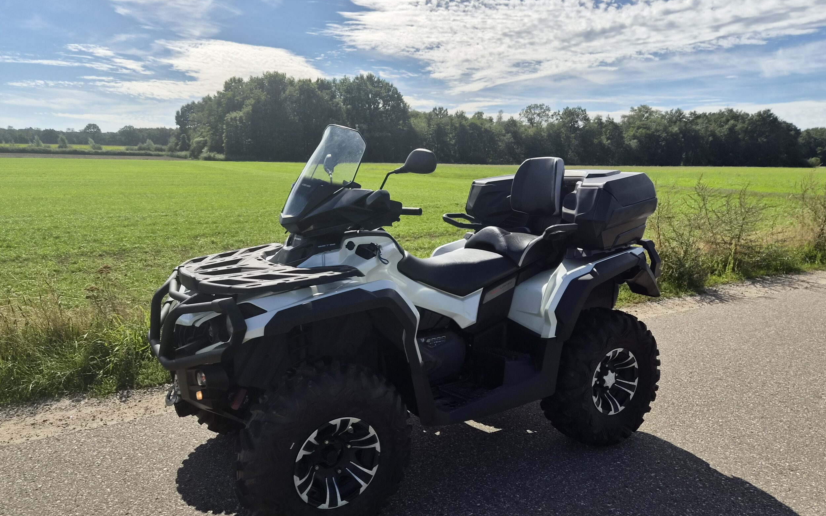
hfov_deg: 72.6
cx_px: 418
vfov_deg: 49.2
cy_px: 281
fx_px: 563
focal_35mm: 25
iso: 64
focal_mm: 5.4
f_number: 1.8
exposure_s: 1/7696
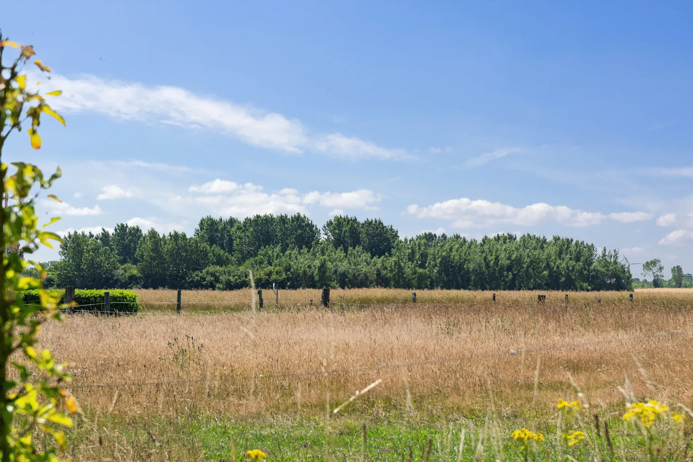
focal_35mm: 105
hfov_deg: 19.5
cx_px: 346
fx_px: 2021
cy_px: 231
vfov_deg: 13.0
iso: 200
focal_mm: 70
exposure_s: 1/800
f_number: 6.3
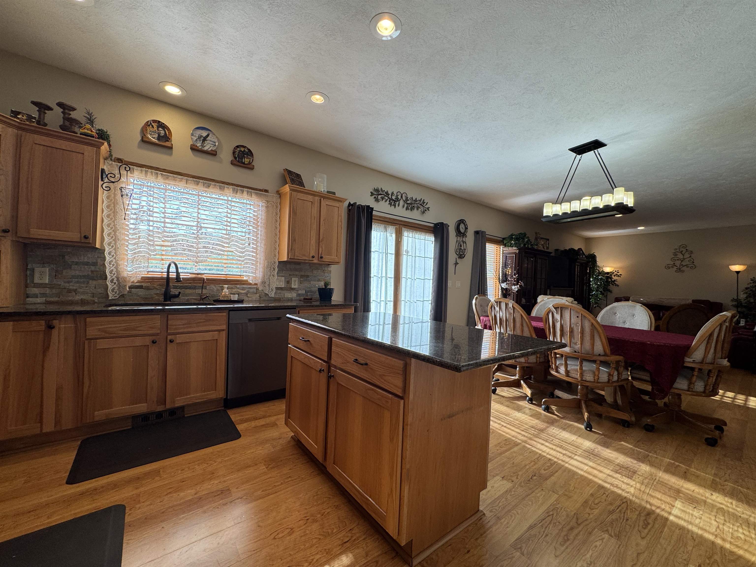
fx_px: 306
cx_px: 378
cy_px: 284
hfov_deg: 102.1
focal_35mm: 14
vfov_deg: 85.7
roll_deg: -2.0
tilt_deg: +0.7
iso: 50
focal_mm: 2.22
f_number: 2.2
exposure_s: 1/120
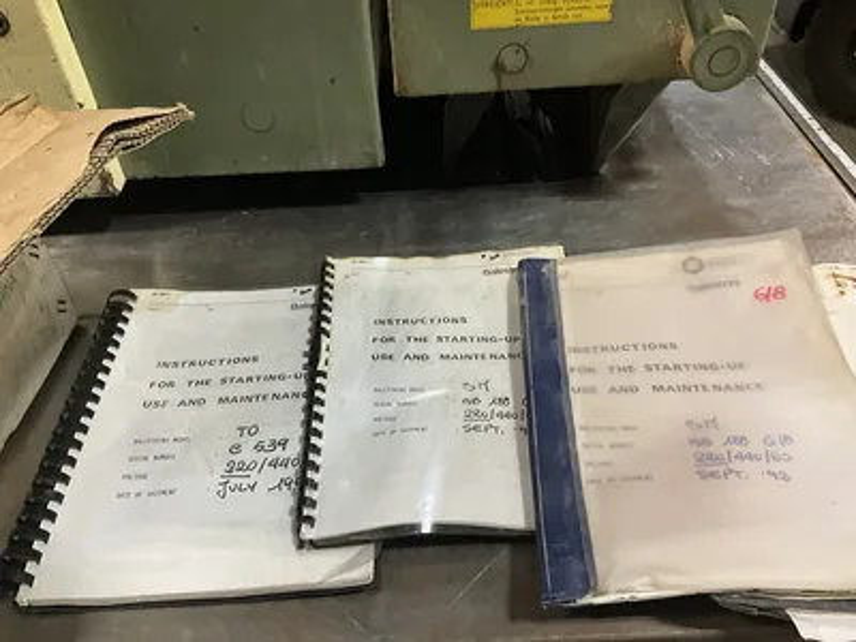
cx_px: 428
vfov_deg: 48.2
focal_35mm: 29
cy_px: 321
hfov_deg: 61.7
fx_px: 717
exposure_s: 1/60
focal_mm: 3
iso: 200
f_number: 1.8
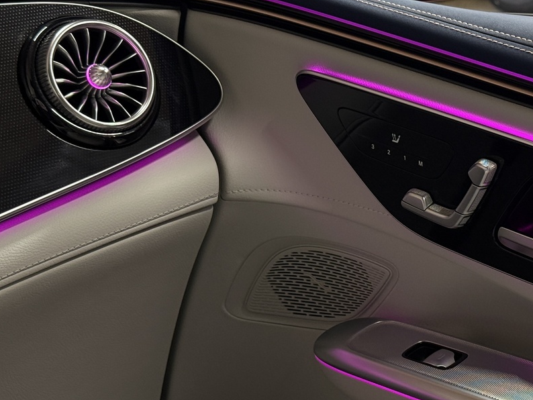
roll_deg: +2.6
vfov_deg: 17.0
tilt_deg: -18.7
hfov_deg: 22.2
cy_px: 234
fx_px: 1340
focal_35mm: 87
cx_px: 436
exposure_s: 1/50
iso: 125
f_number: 1.78
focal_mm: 6.76
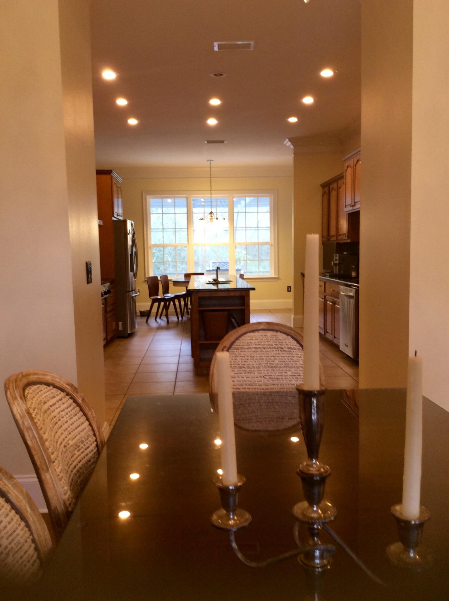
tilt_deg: -6.8
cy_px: 300
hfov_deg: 44.0
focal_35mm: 32
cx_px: 224
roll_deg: +0.8
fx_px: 555
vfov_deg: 56.9
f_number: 2.4
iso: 64
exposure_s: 1/24
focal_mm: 3.3
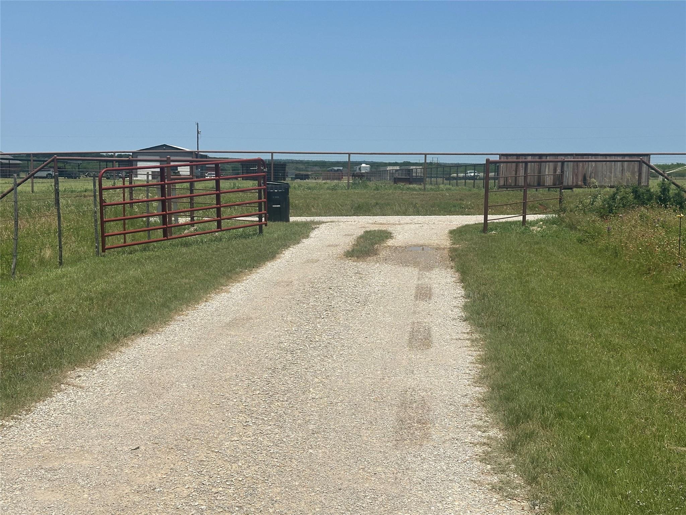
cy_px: 258
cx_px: 343
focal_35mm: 48
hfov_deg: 39.7
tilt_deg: -6.1
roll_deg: -0.8
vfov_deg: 30.3
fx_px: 951
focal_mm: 6.86
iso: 64
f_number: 1.78
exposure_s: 1/8929
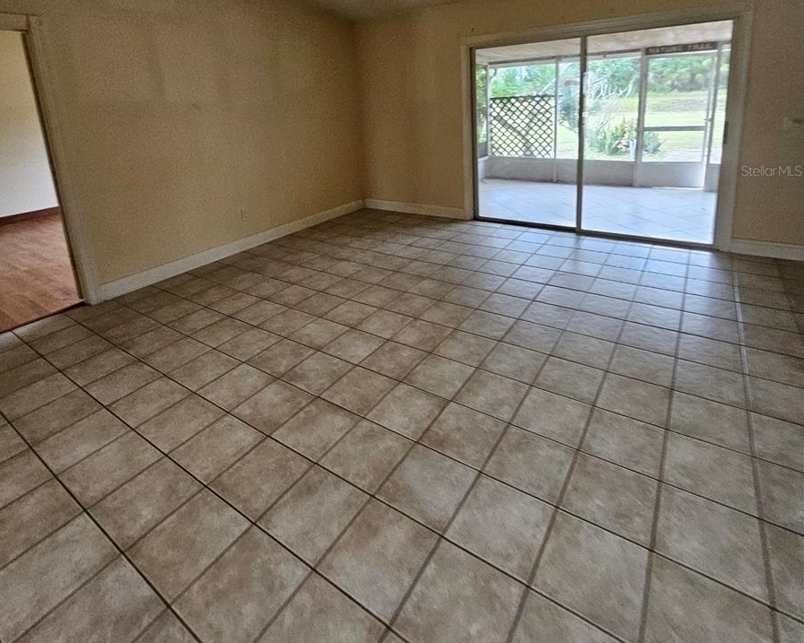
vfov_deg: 72.3
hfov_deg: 89.6
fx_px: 405
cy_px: 170
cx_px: 401
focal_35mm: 17
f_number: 2.2
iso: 160
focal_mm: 1.7
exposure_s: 1/60
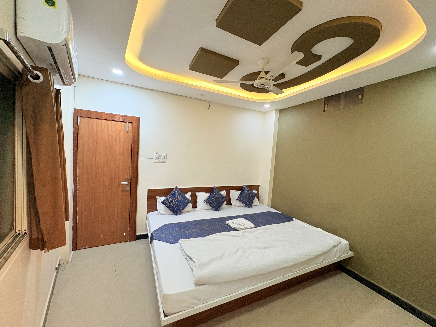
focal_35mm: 14
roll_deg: -3.4
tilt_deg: -3.1
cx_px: 218
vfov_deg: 85.7
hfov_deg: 102.1
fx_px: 176
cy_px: 164
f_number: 2.2
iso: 400
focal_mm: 2.22
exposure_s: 1/100
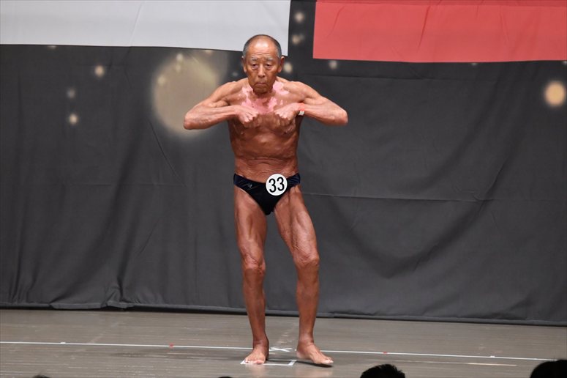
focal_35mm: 255
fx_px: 4014
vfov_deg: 5.4
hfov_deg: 8.1
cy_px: 189
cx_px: 284
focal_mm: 170
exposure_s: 1/400
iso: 6400
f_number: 5.6
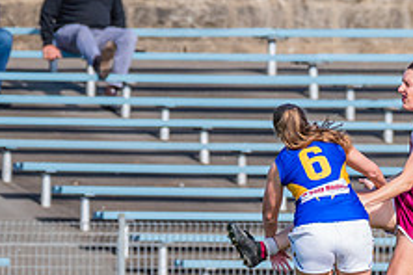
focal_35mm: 1505
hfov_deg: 1.4
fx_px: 17264
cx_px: 394
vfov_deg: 0.9
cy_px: 230
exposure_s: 1/1600
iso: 800
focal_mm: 450
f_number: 7.1
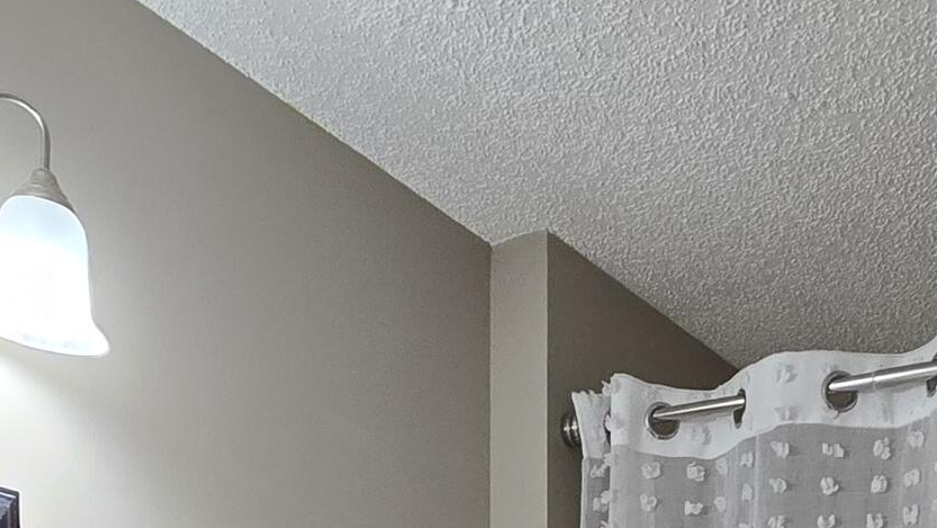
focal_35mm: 51
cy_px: 1133
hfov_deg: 40.3
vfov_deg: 16.3
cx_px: 587
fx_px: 1267
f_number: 2.2
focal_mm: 2.2
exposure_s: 1/60
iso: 200
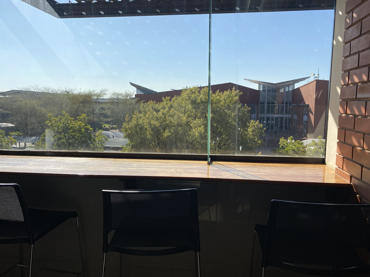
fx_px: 278
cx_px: 185
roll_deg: +0.5
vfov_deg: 53.1
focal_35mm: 26
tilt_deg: -5.3
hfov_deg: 67.3
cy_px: 138
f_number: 1.8
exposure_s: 1/2890
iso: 32
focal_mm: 4.25
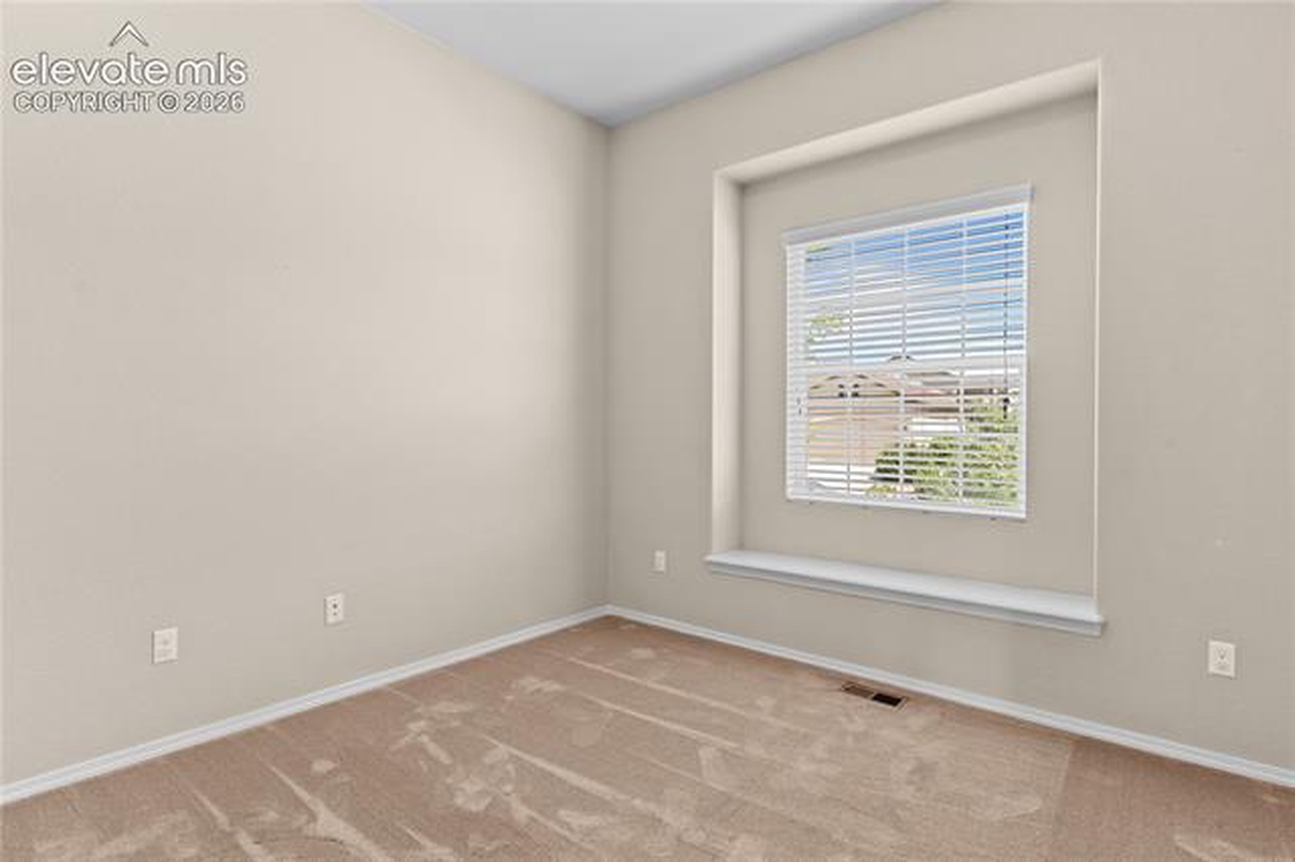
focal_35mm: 18
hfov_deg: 91.5
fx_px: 631
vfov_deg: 68.7
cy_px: 431
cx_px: 648
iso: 320
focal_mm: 11.7
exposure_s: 1/1.67
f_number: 8
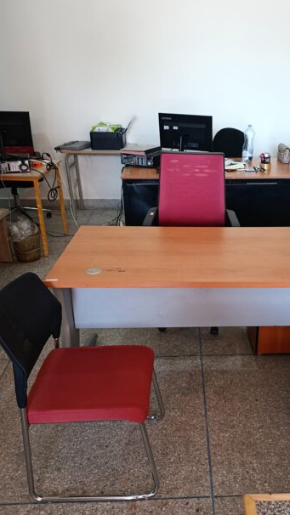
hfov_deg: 34.9
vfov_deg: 59.3
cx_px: 217
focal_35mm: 33
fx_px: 451
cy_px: 289
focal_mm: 6.11
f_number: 1.65
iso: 785
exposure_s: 1/50
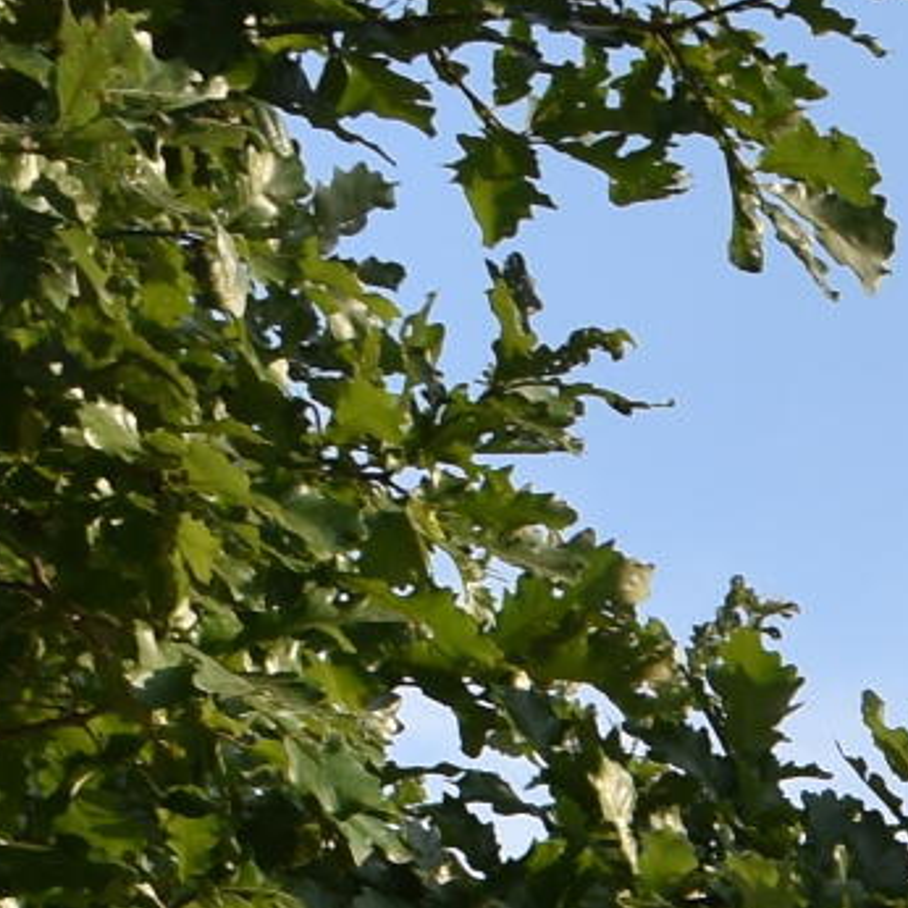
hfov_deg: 7.4
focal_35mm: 221
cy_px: 2273
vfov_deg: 7.4
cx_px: 2131
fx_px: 6559
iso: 125
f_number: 8
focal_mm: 20
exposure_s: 1/250
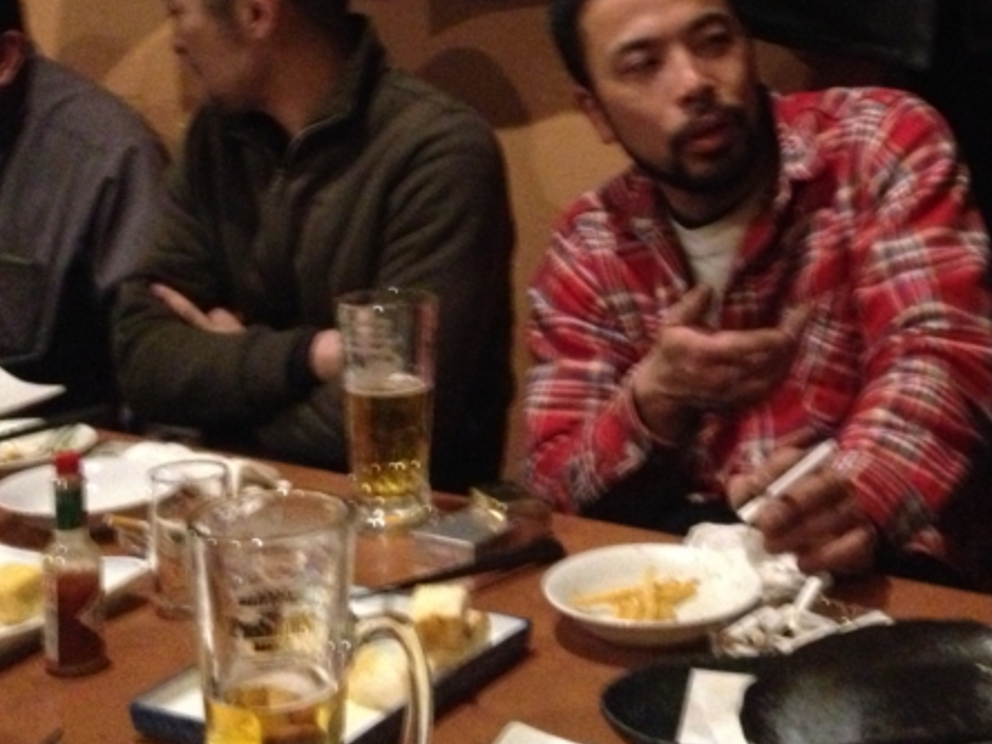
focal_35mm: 63
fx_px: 1805
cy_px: 109
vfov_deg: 22.8
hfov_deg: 30.5
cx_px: 666
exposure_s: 1/15
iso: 800
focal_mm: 4.28
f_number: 2.4
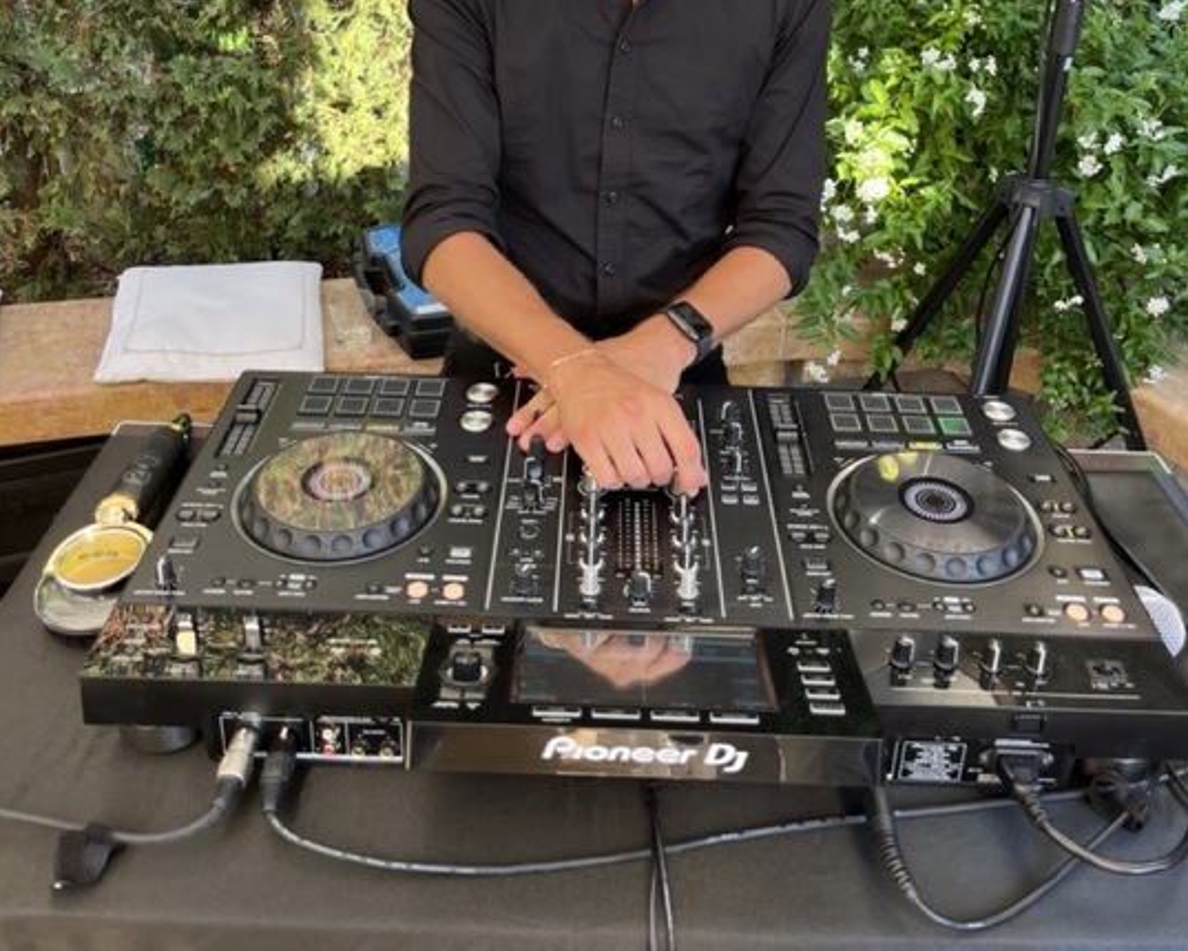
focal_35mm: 34
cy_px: 190
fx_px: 1196
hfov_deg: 52.8
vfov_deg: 41.5
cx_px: 593
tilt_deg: -23.8
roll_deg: -2.4
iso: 32
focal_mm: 5.1
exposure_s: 1/123
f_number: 1.6
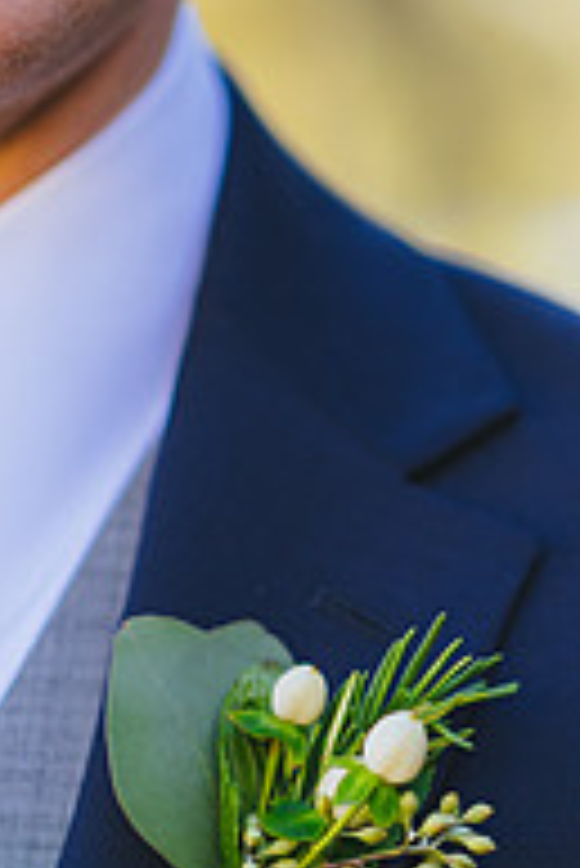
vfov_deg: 10.3
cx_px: 270
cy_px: 720
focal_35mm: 198
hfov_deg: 6.9
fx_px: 4776
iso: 200
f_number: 2.2
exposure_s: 1/640
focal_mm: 85
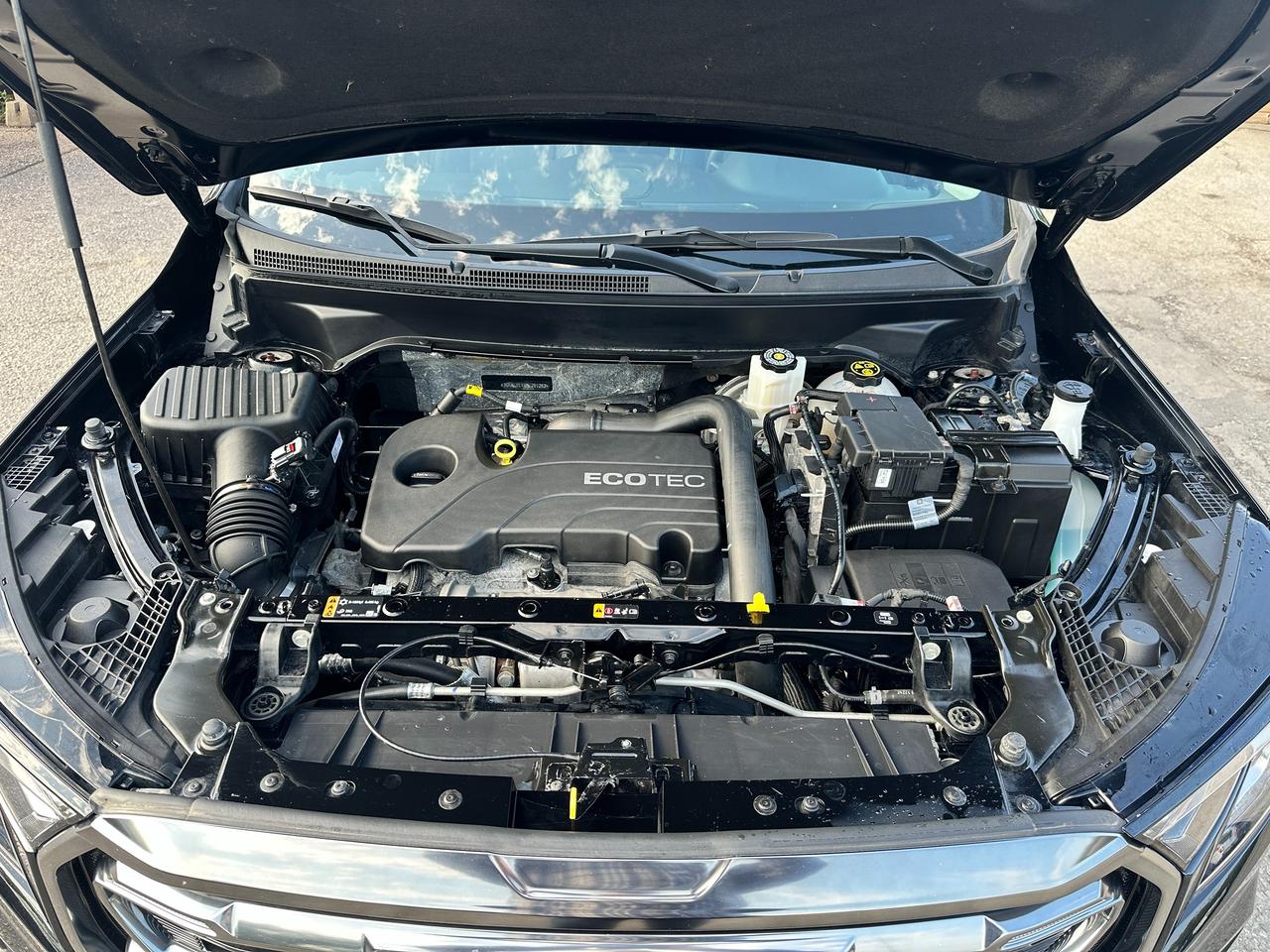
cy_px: 476
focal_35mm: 24
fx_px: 881
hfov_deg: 71.6
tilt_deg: -31.6
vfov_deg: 56.8
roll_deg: -1.0
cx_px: 635
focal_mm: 6.86
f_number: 1.78
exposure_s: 1/170
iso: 64
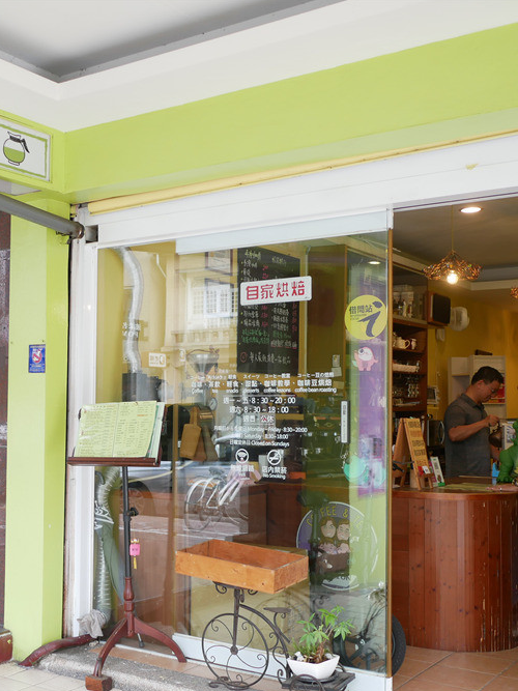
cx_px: 133
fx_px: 898
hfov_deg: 31.6
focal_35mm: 45
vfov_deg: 42.0
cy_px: 386
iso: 200
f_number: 2
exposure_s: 1/125
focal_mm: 15
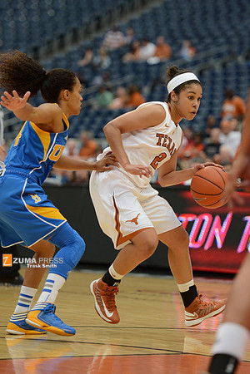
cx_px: 125
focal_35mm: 150
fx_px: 1562
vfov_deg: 13.7
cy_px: 187
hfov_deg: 9.1
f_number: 2.8
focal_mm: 150
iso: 1000
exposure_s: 1/1250
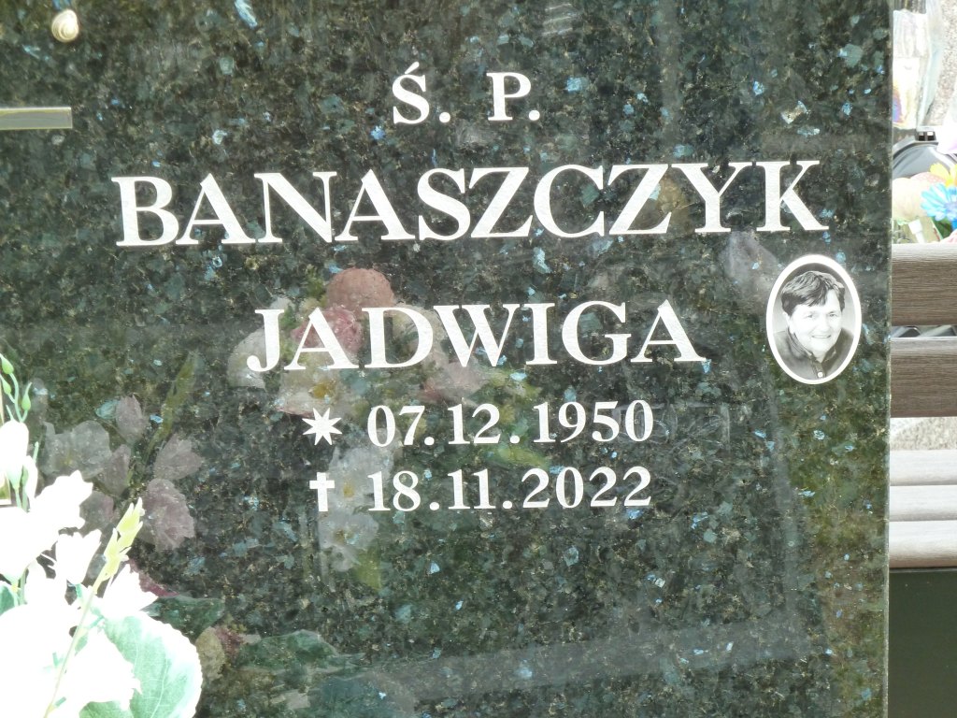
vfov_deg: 13.3
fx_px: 3069
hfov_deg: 17.7
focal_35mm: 111
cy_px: 359
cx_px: 478
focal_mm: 18.2
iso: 250
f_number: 4.4
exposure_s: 1/160
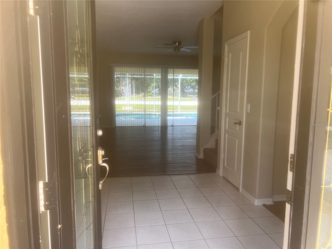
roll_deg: -0.3
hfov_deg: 67.3
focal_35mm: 26
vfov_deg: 53.1
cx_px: 166
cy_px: 124
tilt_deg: -6.0
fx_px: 249
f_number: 1.5
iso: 50
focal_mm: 5.7
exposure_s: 1/206
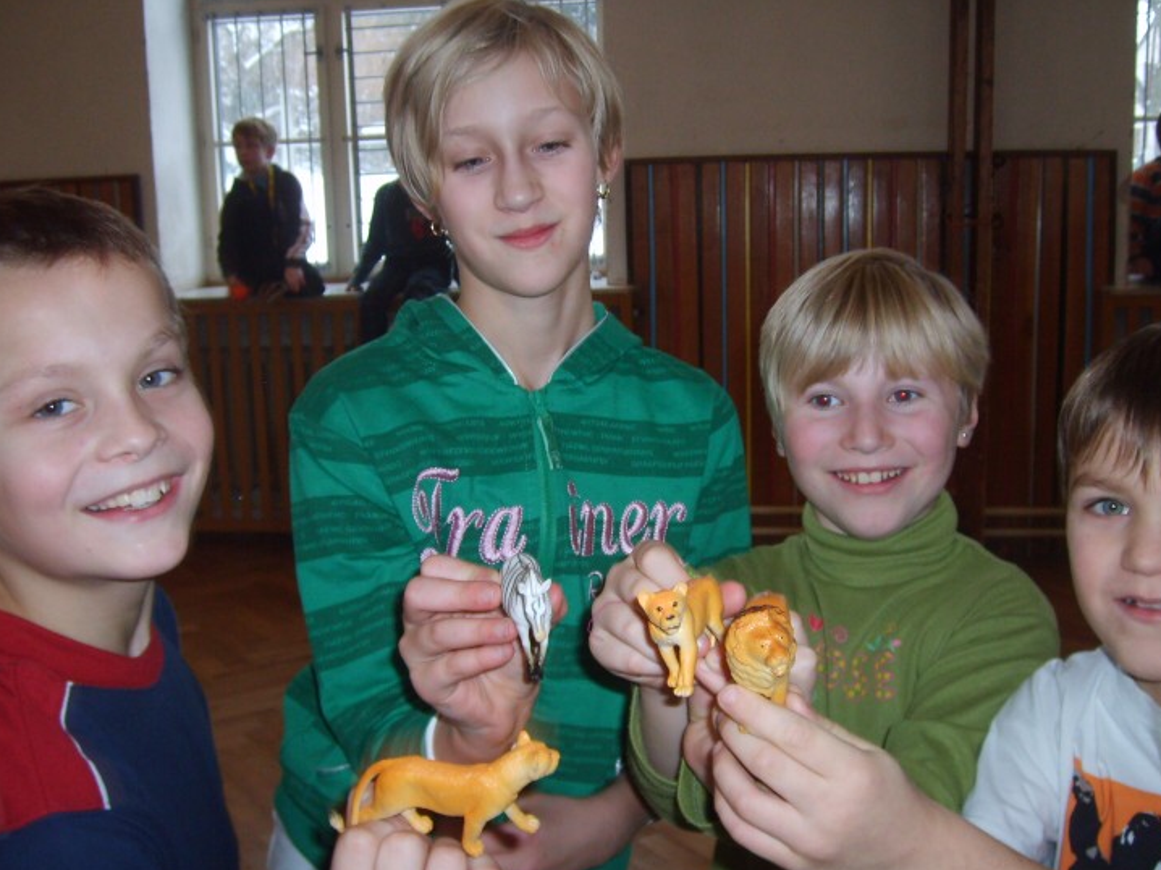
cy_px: 469
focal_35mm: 39
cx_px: 616
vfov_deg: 36.8
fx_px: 1308
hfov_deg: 47.9
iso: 100
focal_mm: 5.8
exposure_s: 1/45
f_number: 2.8
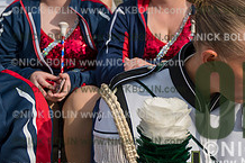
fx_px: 544
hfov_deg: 23.7
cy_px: 115
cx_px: 274
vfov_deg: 17.0
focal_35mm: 80
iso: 200
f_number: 4
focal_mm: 30
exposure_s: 1/4000
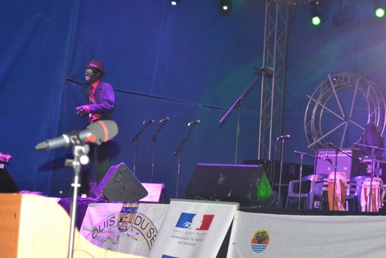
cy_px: 129
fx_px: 885
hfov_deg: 24.6
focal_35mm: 82
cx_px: 193
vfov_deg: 16.6
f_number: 5.6
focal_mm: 55
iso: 3200
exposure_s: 1/60
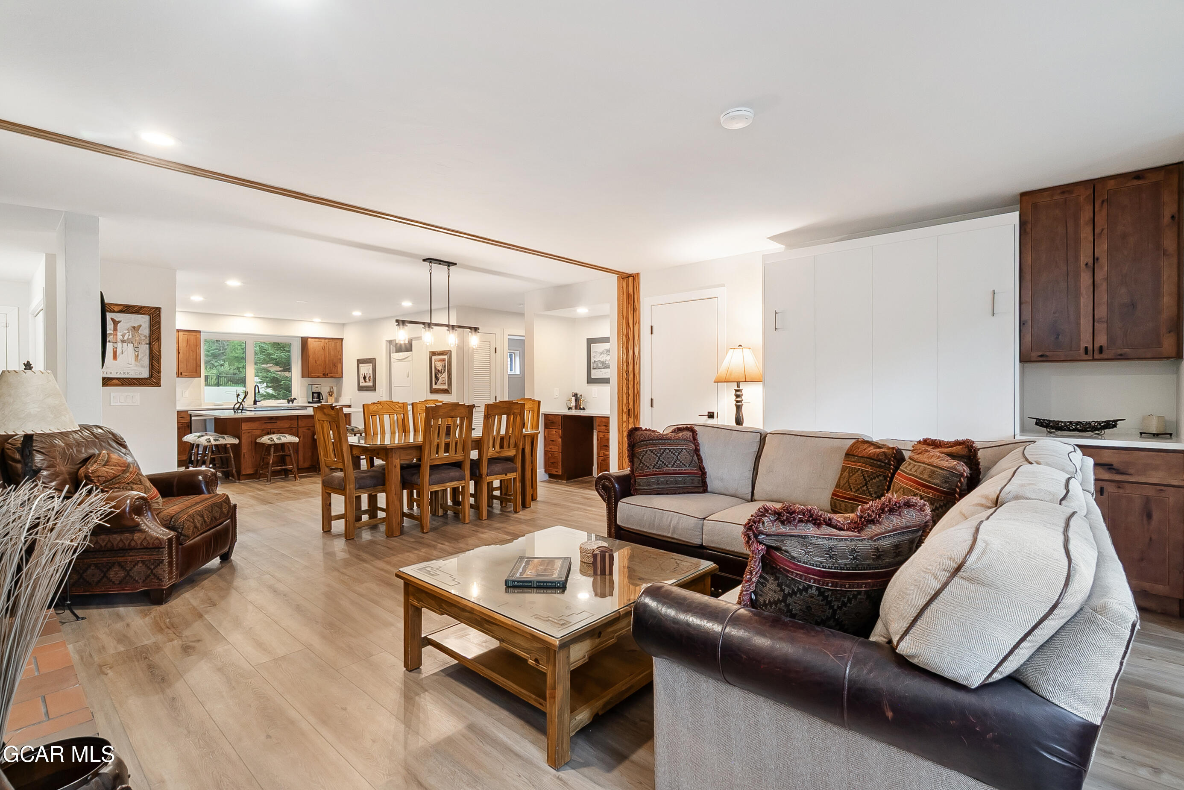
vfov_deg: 77.3
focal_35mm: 15
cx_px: 592
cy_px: 395
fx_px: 493
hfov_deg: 100.4
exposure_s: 1.6
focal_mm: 10
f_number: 10
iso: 100
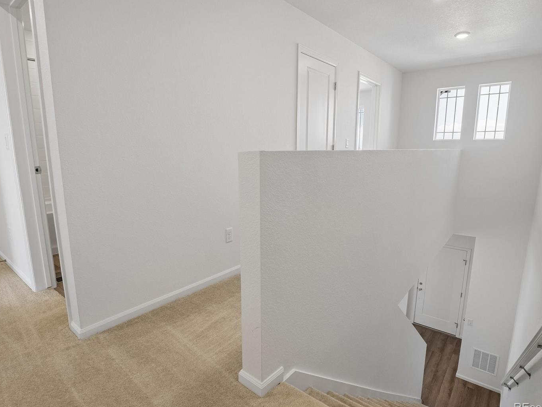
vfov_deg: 69.9
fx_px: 291
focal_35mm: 19
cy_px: 204
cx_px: 261
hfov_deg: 86.0
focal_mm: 11
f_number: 8
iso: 250
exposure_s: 1/30
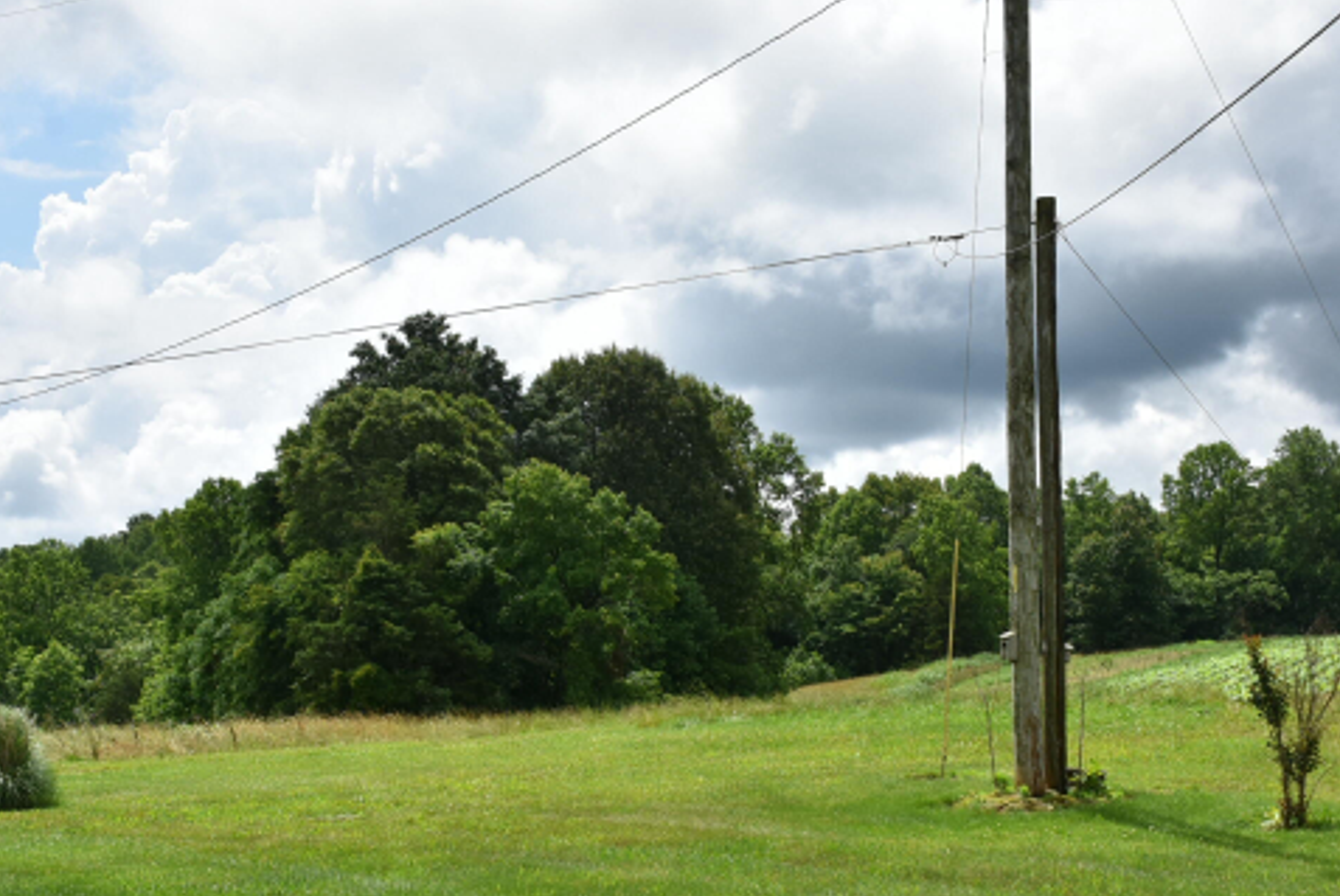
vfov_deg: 28.5
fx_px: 1751
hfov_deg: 41.8
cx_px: 584
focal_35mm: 47
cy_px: 607
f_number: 11
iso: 250
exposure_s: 1/400
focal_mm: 20
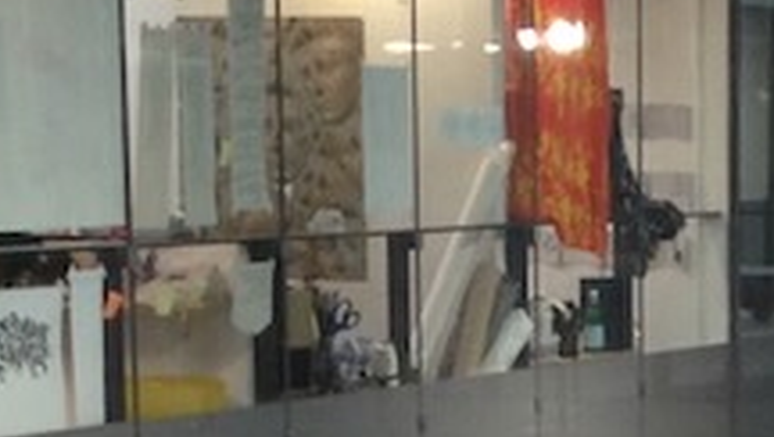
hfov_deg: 10.0
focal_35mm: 213
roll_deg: +1.2
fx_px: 4376
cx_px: 763
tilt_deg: -12.3
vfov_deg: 5.5
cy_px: 1053
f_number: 2.4
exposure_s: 1/20
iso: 80
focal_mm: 4.12
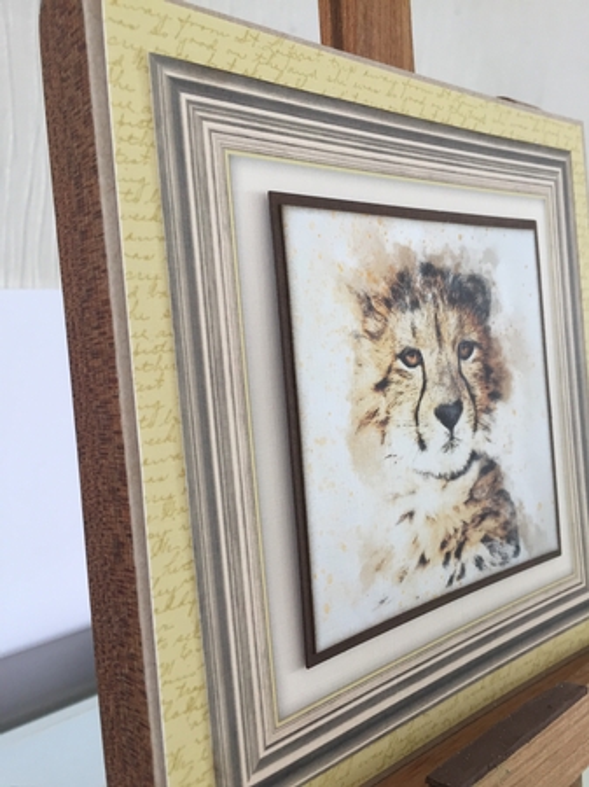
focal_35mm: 29
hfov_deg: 48.2
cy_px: 394
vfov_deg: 61.7
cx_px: 294
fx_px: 659
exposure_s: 1/33
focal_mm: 4.15
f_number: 2.2
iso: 100
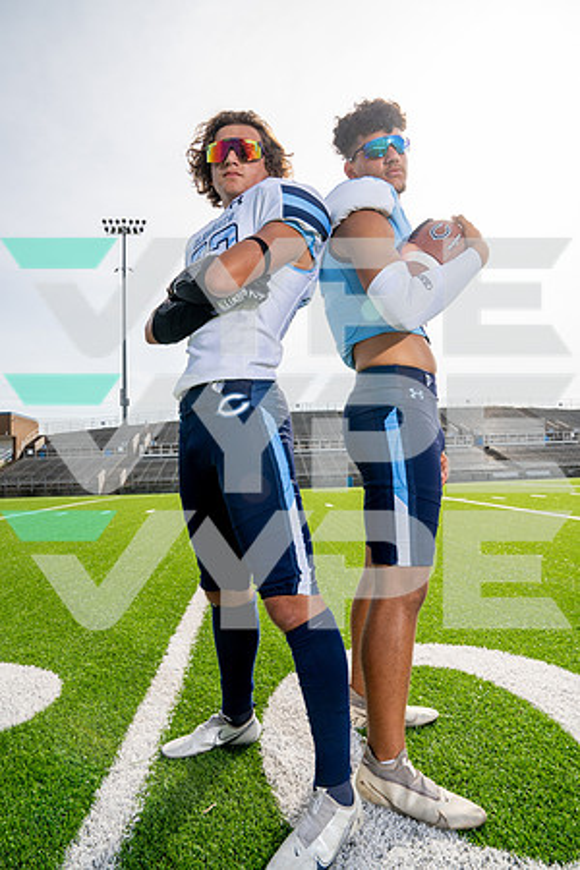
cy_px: 435
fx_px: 580
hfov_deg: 53.1
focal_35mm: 24
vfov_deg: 73.7
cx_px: 290
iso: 100
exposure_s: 1/250
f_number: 8
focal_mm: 24
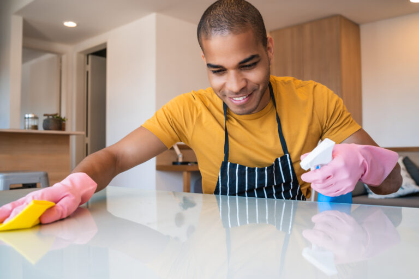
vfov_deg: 37.9
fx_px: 407
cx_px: 210
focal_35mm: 35
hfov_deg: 54.4
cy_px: 140
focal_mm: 35
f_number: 5
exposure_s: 1/100
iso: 250
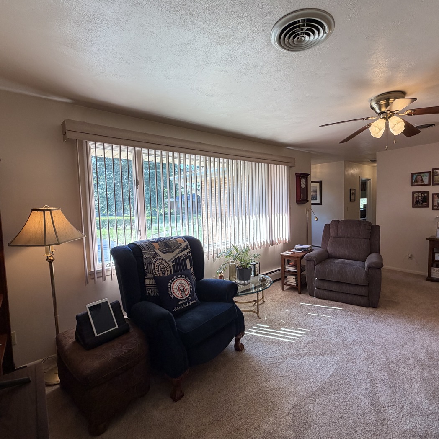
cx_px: 248
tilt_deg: -3.6
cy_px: 216
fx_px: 244
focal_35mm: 17
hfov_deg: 83.6
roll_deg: +1.7
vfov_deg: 84.0
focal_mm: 2.22
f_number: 2.2
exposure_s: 1/120
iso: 100
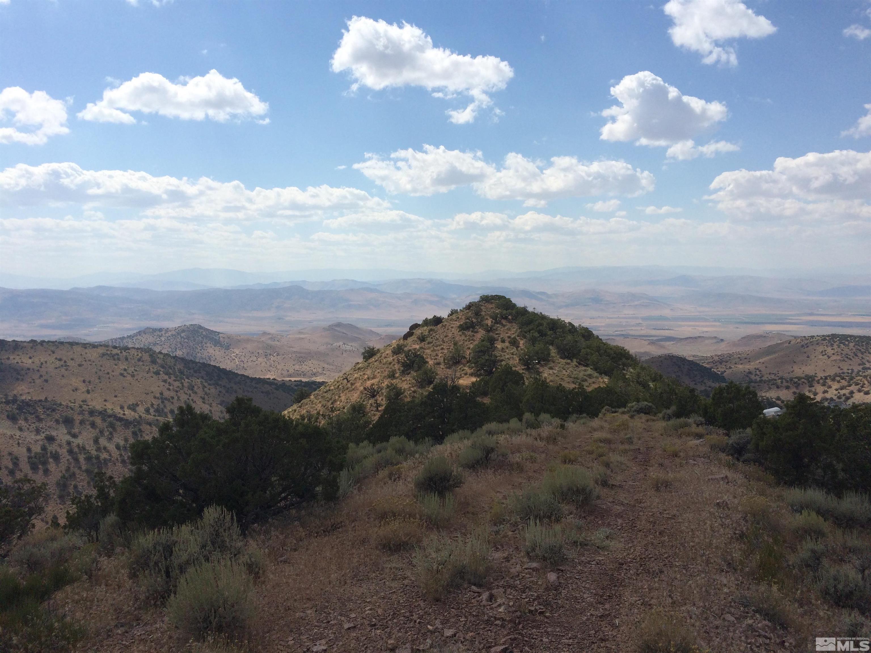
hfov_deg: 61.7
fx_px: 730
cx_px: 436
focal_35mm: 29
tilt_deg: -5.9
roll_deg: +1.6
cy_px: 326
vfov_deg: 48.2
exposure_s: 1/5128
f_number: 2.2
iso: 40
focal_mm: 4.15
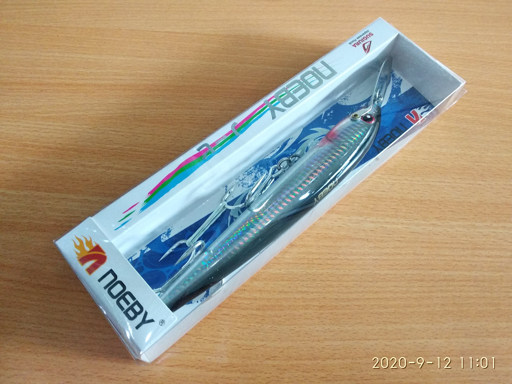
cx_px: 256
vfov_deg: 53.1
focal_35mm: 26
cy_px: 192
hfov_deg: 67.3
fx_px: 385
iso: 800
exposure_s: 1/33
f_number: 2.2
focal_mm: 3.81
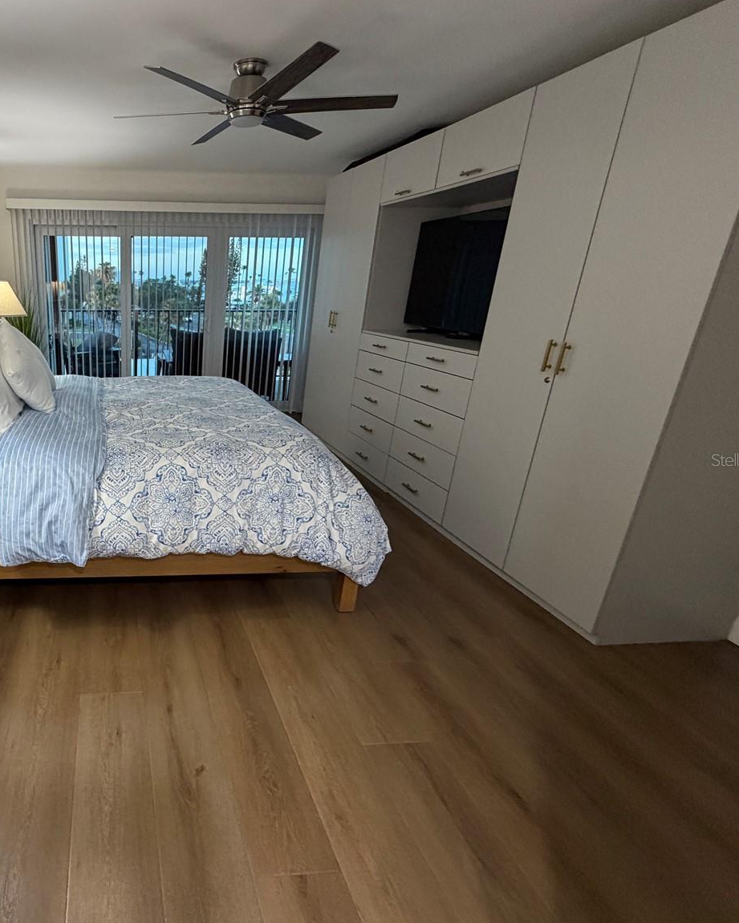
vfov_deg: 83.3
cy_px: 459
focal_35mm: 19
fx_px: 519
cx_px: 145
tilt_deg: -19.8
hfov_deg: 64.4
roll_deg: -0.6
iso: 320
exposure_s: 1/60
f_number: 2.2
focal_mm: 2.22
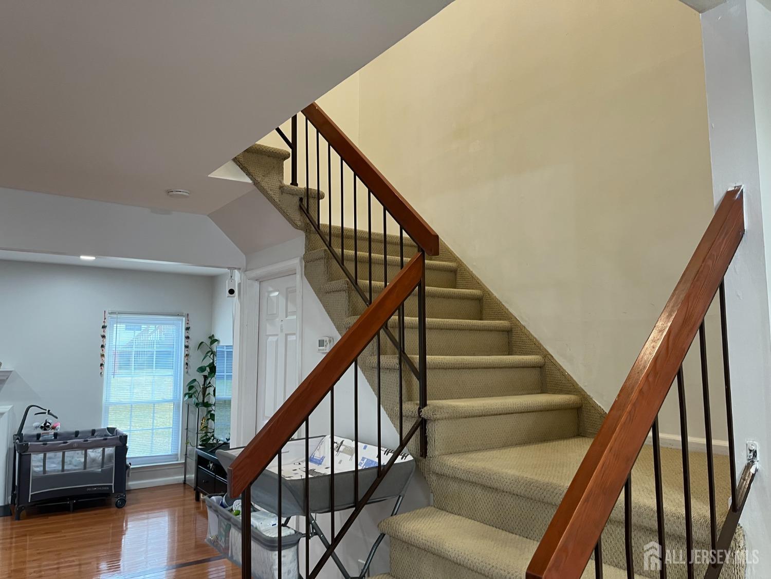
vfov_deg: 53.1
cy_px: 290
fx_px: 579
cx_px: 386
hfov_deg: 67.3
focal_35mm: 26
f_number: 1.6
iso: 100
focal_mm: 5.1
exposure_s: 1/60
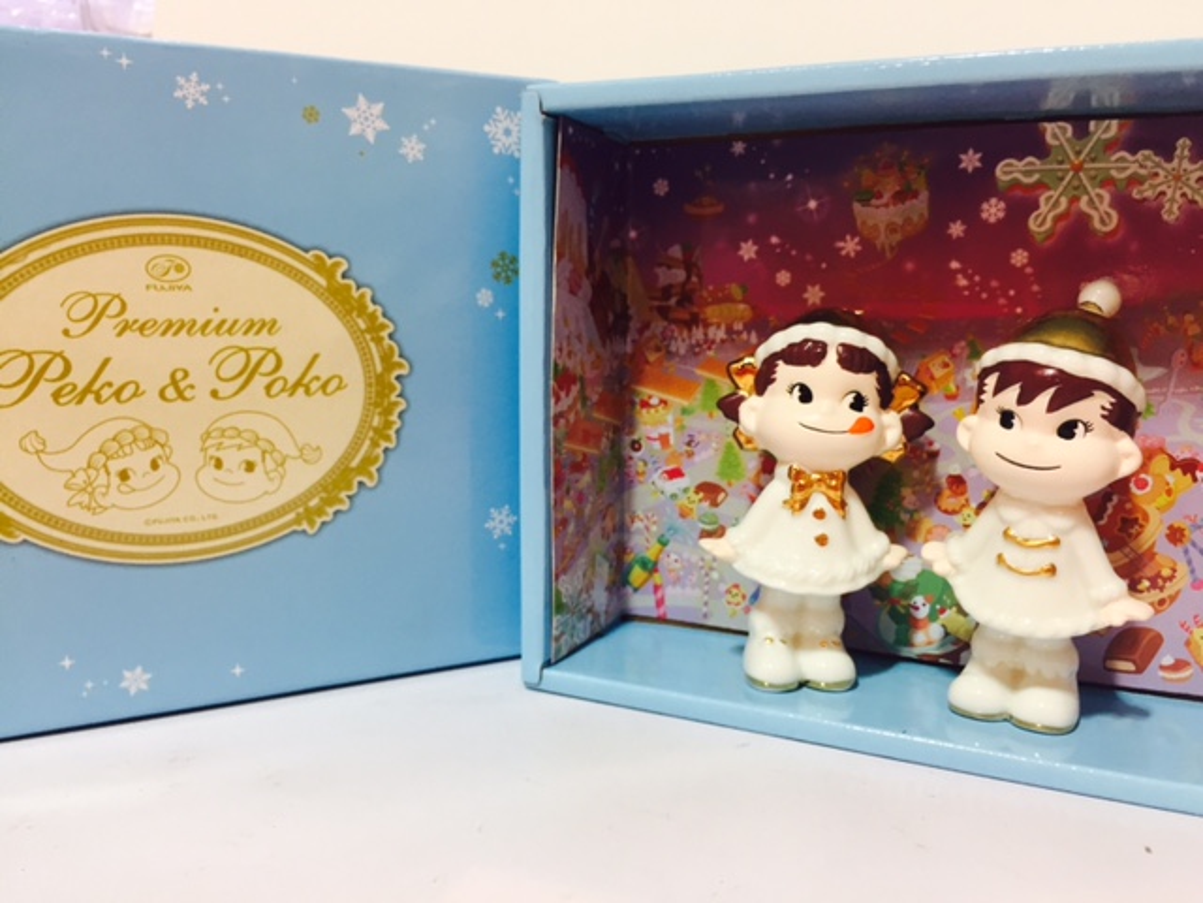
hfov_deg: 61.7
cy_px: 452
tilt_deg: -6.0
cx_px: 602
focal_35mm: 29
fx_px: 1008
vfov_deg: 48.2
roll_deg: -2.6
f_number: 2.2
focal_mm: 4.15
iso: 100
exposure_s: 1/33
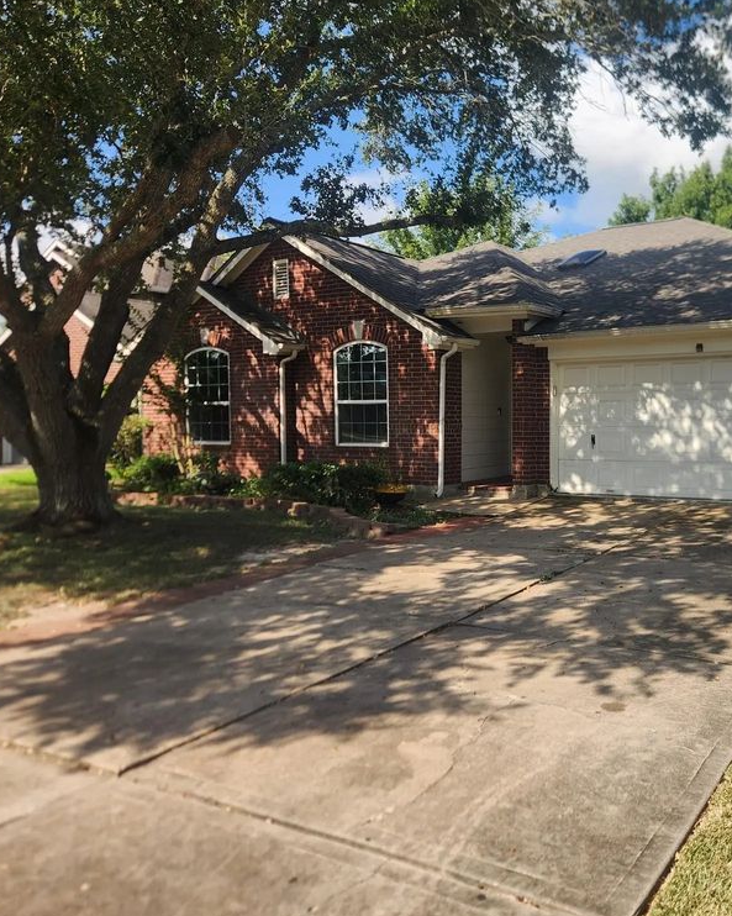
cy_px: 449
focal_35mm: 31
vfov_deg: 57.2
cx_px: 497
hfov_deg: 46.2
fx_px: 840
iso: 20
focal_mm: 5.4
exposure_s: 1/885
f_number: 1.8
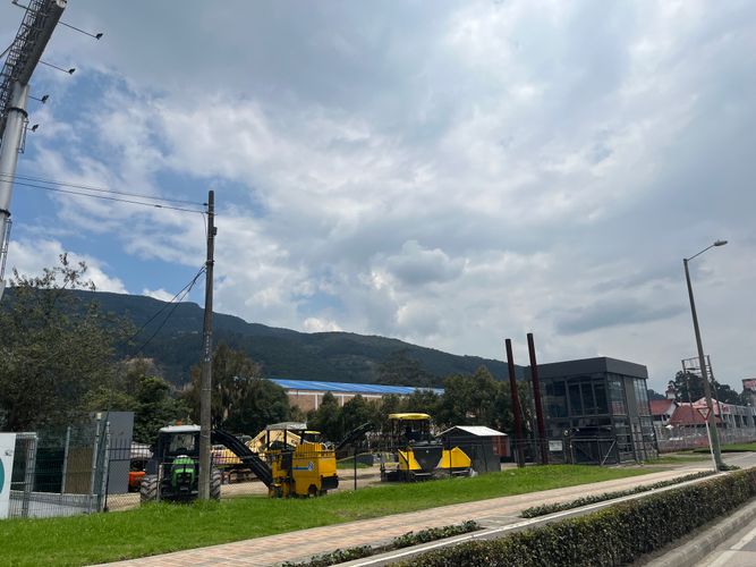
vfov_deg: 53.0
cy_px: 284
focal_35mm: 26
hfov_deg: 67.3
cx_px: 378
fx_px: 568
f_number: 1.6
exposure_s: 1/8403
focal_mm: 5.1
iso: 50
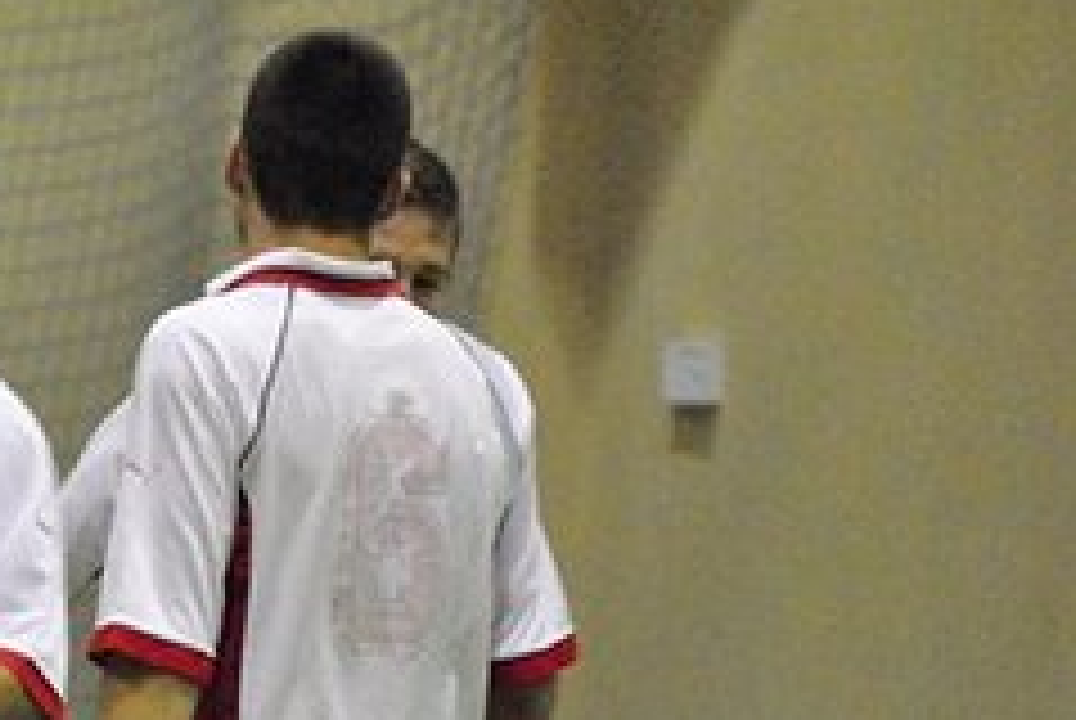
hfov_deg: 3.7
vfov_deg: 2.5
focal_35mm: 550
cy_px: 785
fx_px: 16470
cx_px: -149
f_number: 5
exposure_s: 1/100
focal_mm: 135
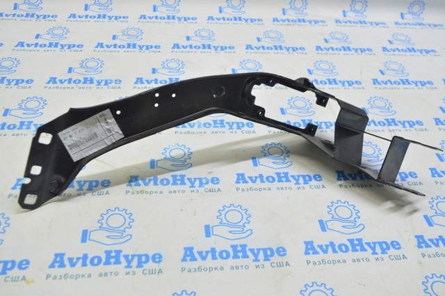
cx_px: 222
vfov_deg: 36.8
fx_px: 444
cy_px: 148
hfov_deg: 53.2
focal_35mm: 36
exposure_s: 1/20
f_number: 5.6
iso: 400
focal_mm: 24
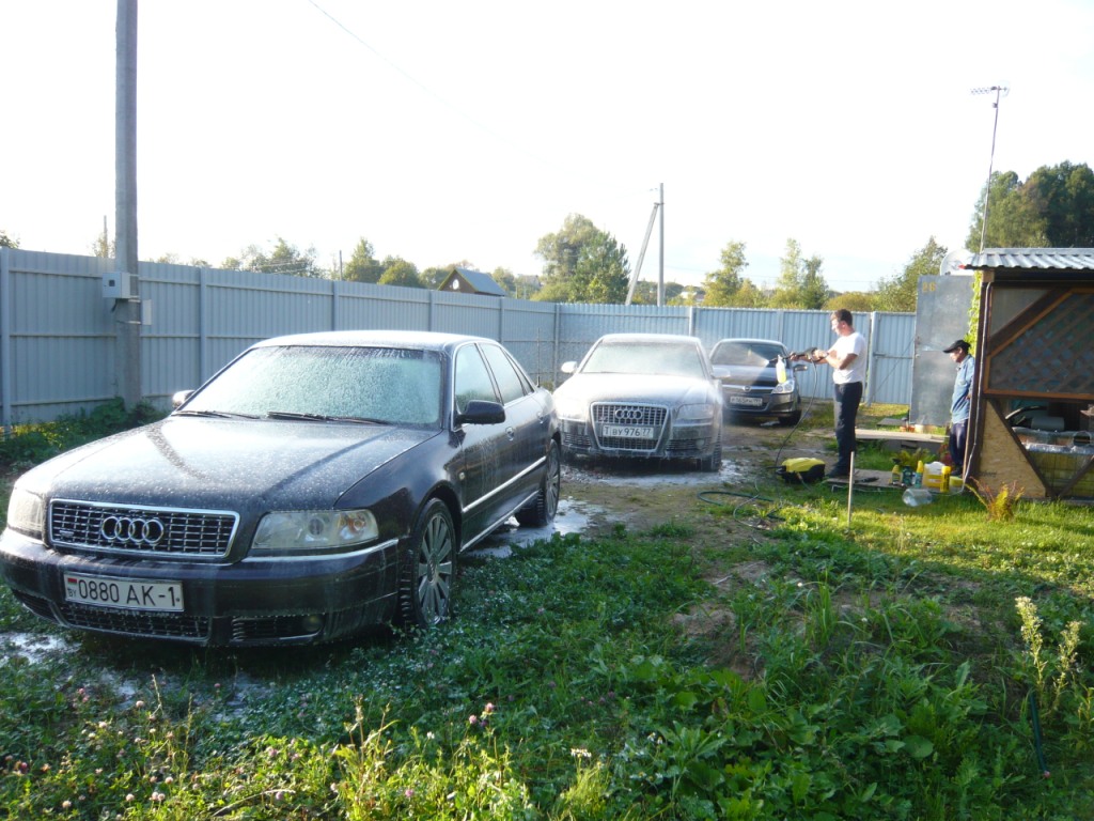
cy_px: 410
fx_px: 885
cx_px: 547
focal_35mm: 28
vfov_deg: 49.7
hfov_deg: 63.4
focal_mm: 4.6
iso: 100
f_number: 2.8
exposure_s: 1/320
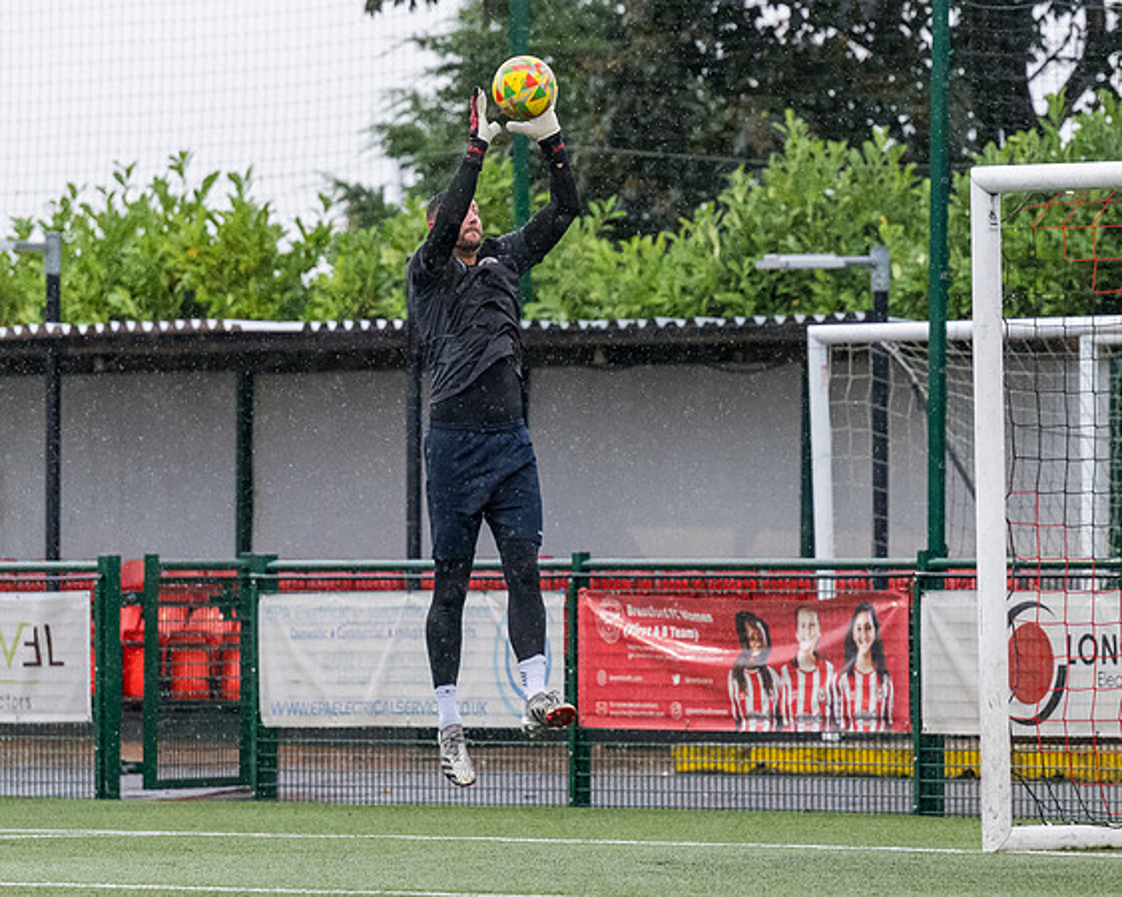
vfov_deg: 3.9
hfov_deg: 4.9
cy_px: 503
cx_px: 663
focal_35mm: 396
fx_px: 13160
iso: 2000
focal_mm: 165
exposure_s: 1/1600
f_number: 2.8
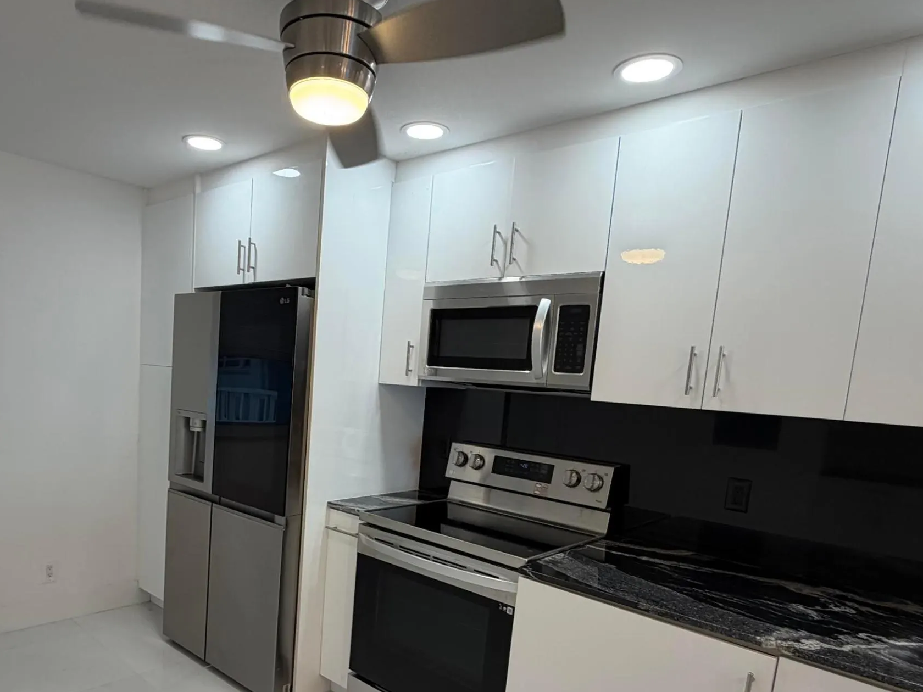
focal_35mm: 24
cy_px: 459
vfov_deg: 55.7
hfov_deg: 70.7
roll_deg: -2.5
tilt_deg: -7.5
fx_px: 640
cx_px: 359
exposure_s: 1/120
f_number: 2.2
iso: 100
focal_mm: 2.22
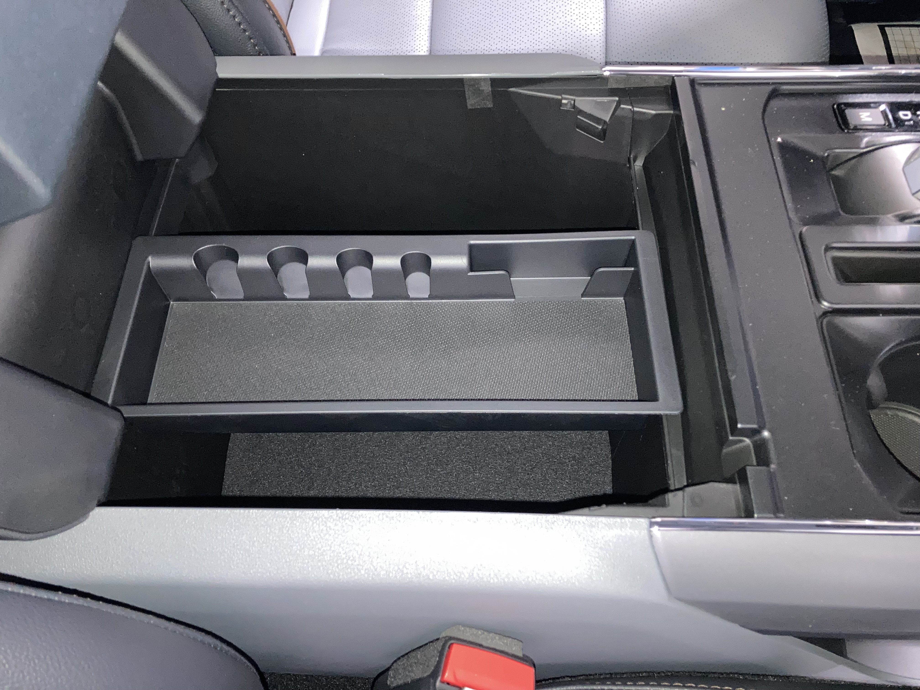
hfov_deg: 63.4
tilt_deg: -57.6
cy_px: 345
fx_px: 744
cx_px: 460
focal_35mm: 28
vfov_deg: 49.7
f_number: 1.8
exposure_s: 1/4
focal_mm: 3.99
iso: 200
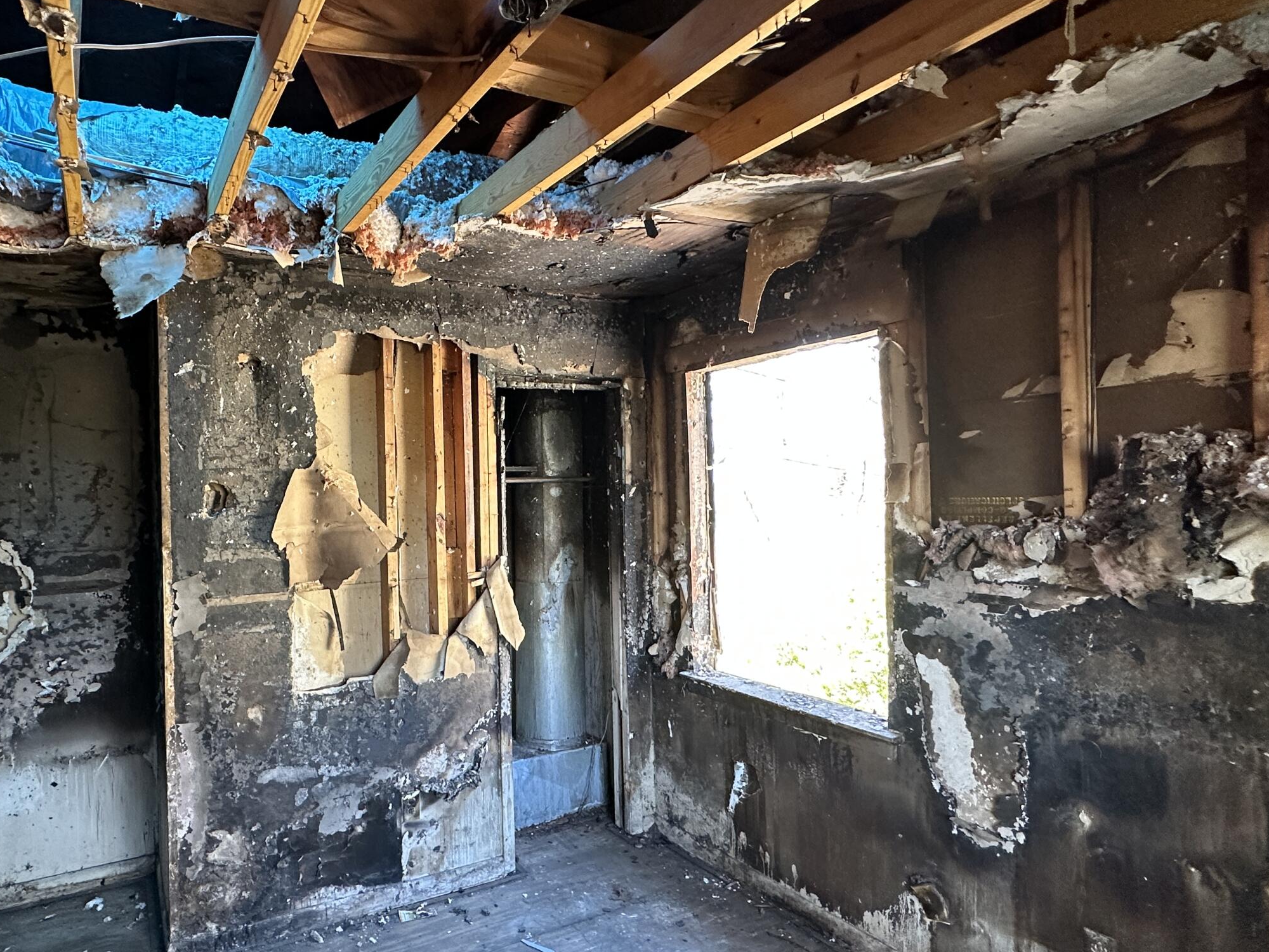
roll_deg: +1.3
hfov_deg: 77.8
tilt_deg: -0.1
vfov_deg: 63.4
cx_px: 488
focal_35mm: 21
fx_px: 770
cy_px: 488
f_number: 2.2
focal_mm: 2.22
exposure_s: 1/99
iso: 250
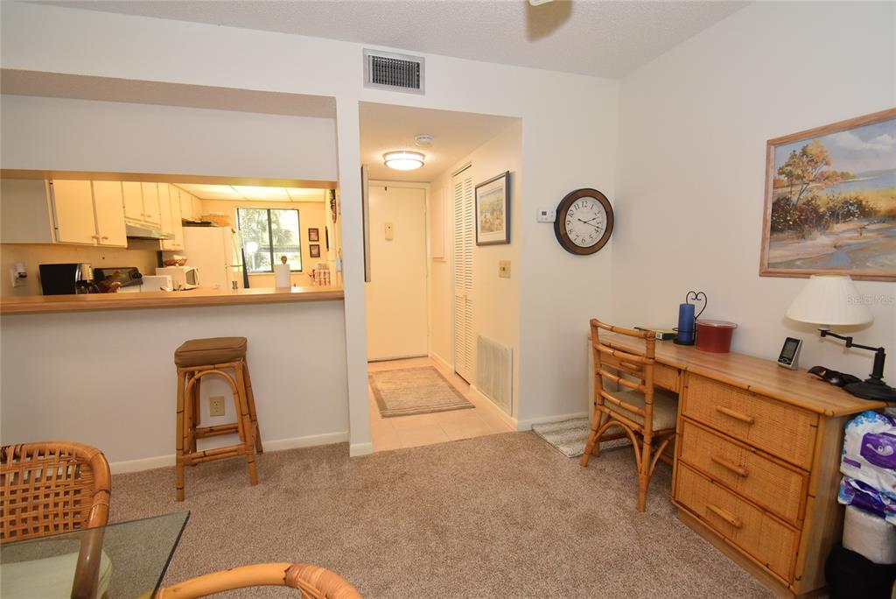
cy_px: 300
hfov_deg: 100.4
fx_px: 374
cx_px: 448
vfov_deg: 77.4
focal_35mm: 15
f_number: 5
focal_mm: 10
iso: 800
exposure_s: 1/100
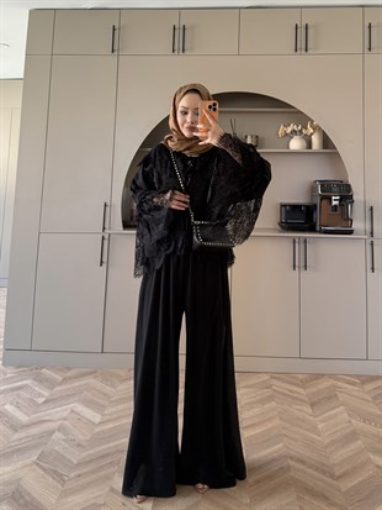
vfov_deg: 71.6
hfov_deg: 56.8
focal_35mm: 24
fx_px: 353
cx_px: 191
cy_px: 255
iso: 100
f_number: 1.78
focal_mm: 6.76
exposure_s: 1/121
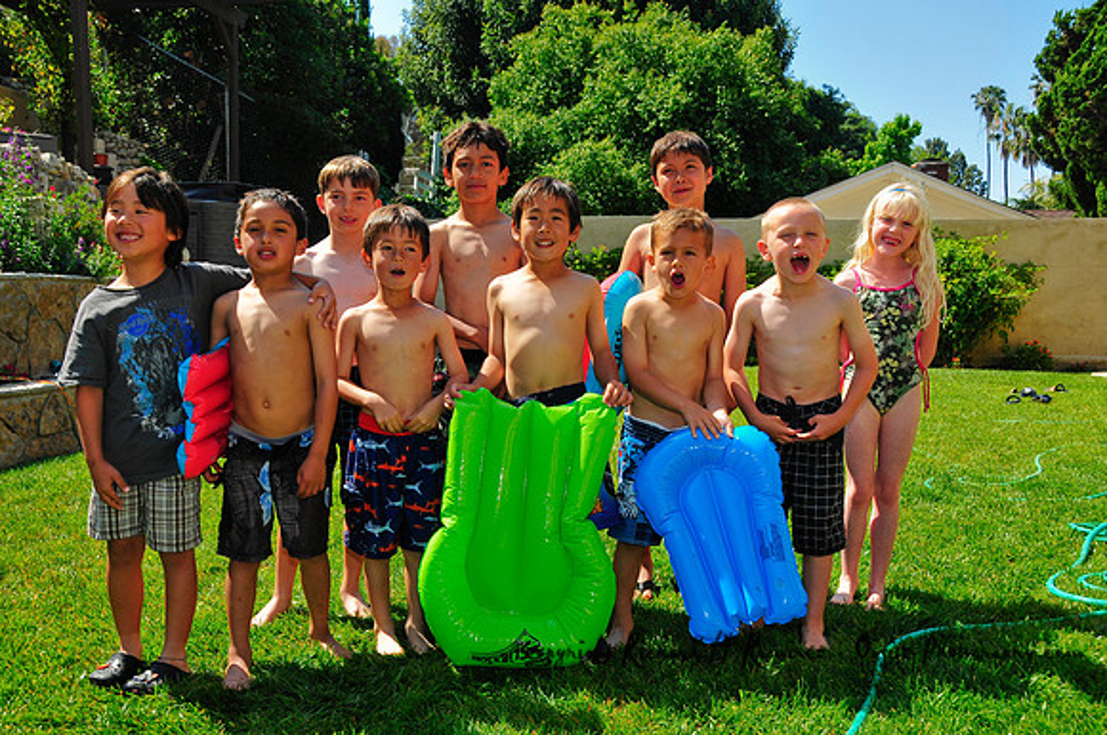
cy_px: 368
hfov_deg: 57.3
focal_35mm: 33
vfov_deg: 39.9
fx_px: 1013
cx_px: 554
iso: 200
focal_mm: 22
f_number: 5.6
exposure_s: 1/125
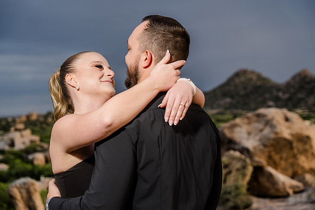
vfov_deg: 15.2
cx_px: 158
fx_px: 788
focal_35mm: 90
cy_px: 105
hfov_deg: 22.6
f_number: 5.6
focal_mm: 90
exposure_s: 1/250
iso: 250
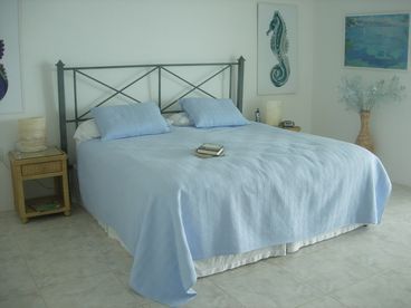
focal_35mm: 38
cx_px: 206
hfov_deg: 49.0
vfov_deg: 37.7
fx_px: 451
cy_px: 154
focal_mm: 7.8
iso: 64
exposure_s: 1/40.3
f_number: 2.8
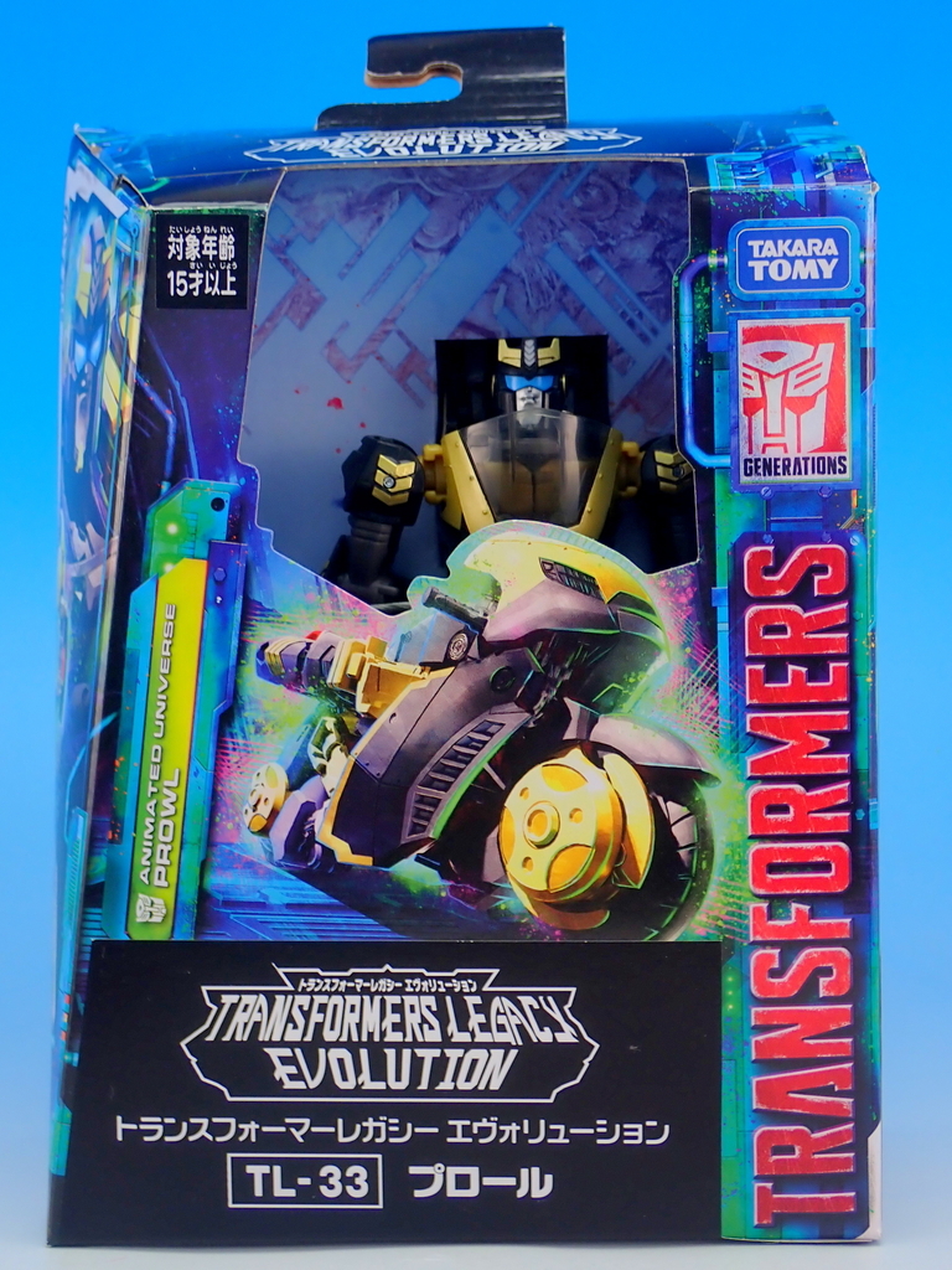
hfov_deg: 23.7
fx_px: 2273
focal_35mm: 62
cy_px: 635
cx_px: 476
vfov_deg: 31.2
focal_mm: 11.09
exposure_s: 1/15
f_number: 3.6
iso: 100
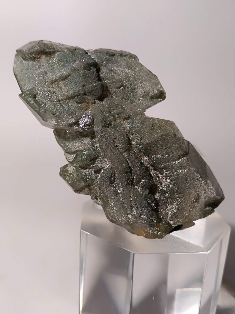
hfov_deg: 53.1
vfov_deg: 67.3
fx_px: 235
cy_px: 157
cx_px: 118
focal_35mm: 26
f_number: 2
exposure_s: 1/132
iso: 100
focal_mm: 3.54
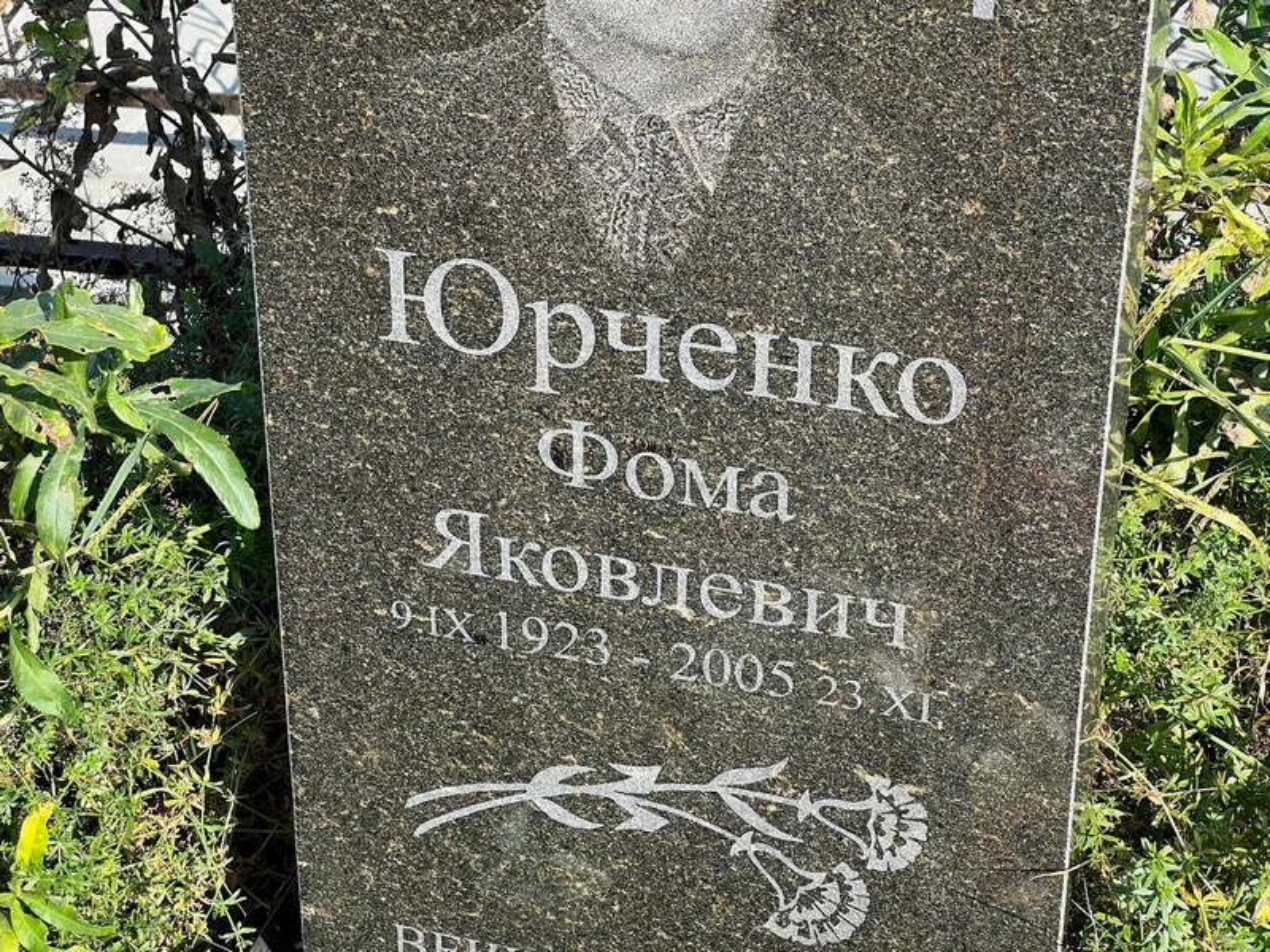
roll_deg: +6.0
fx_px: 2825
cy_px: 476
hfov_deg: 25.3
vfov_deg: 19.1
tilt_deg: -31.6
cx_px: 635
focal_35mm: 77
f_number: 2.8
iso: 32
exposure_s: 1/253
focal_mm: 9
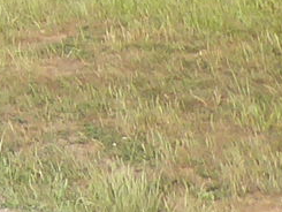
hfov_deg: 7.8
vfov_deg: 7.0
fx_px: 1598
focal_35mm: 196
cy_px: -347
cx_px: -736
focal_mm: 4.3
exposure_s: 1/640
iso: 80
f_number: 3.3
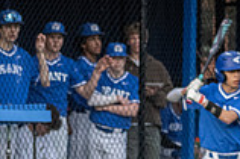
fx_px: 2291
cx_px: 55
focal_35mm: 344
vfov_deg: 4.0
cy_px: 275
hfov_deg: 6.0
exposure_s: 1/1600
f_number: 5.6
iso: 2500
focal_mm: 80
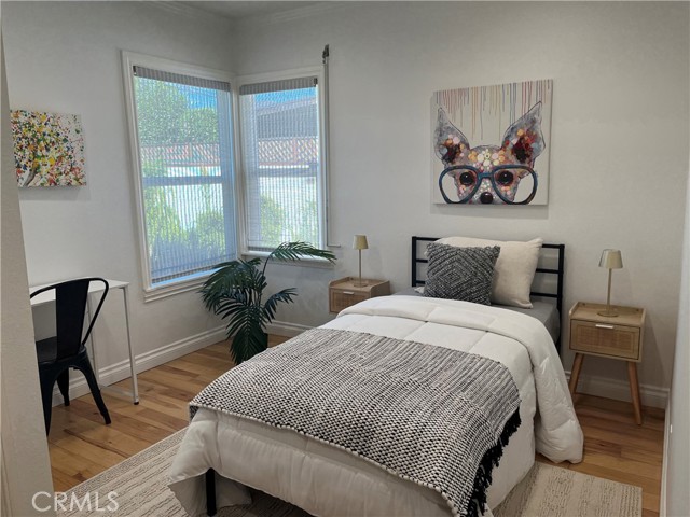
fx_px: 518
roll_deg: +0.1
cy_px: 258
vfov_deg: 53.1
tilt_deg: -7.6
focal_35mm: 26
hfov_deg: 67.3
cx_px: 345
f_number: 1.6
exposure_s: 1/164
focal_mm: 5.1
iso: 64
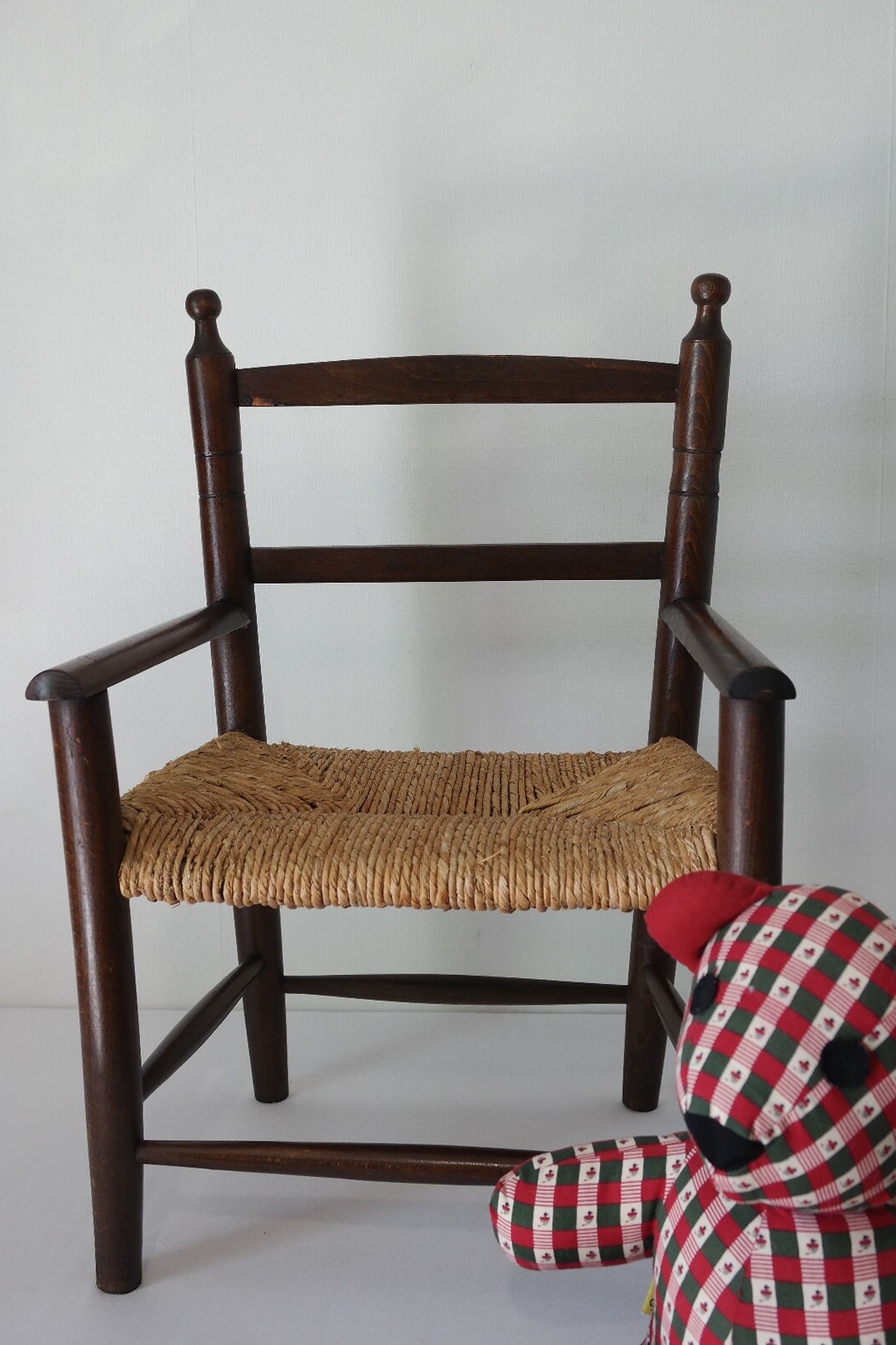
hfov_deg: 34.2
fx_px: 1456
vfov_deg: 49.5
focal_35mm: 39
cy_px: 644
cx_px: 422
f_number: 5.6
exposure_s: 1/30
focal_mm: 24
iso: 400
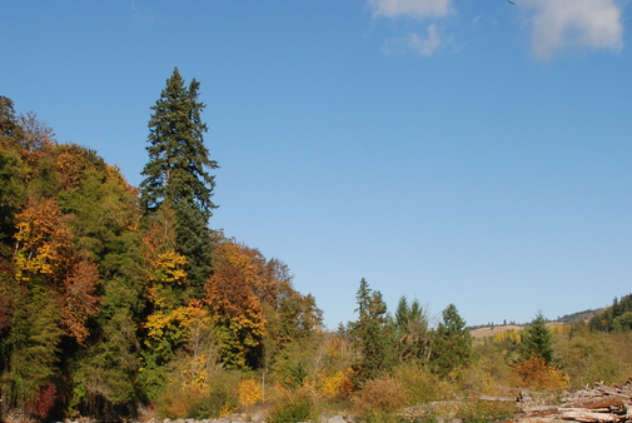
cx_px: 290
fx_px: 1002
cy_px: 303
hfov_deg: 35.0
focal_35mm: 57
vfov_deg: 23.7
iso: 200
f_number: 9
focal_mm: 24
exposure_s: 1/320
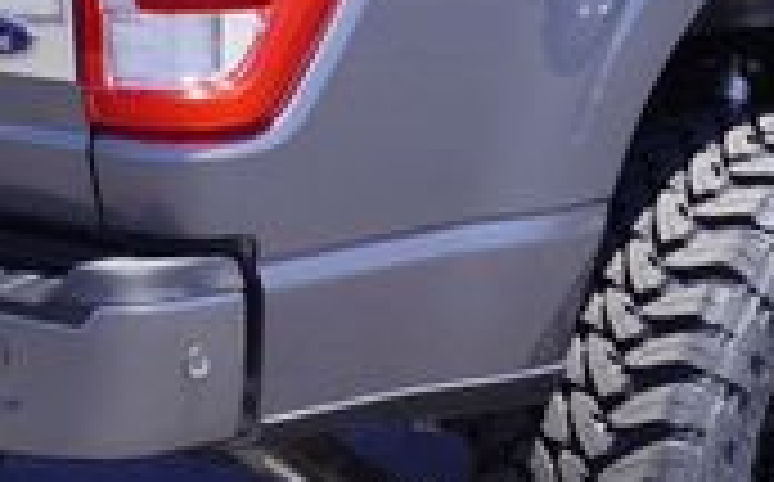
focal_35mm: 137
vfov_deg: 9.5
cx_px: 428
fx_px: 2886
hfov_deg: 15.3
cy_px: 104
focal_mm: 24
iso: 100
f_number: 8
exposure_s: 1/100
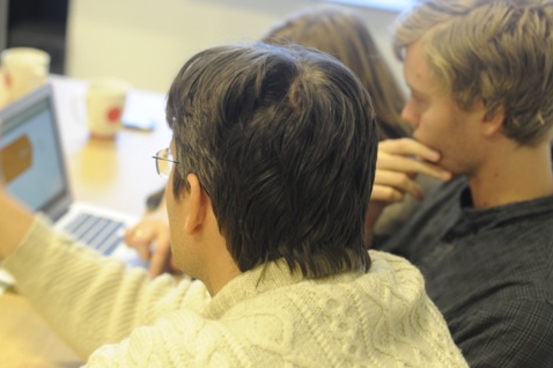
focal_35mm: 67
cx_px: 264
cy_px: 137
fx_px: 1028
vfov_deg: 20.2
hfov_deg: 30.1
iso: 800
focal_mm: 50
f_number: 3.2
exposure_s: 1/40
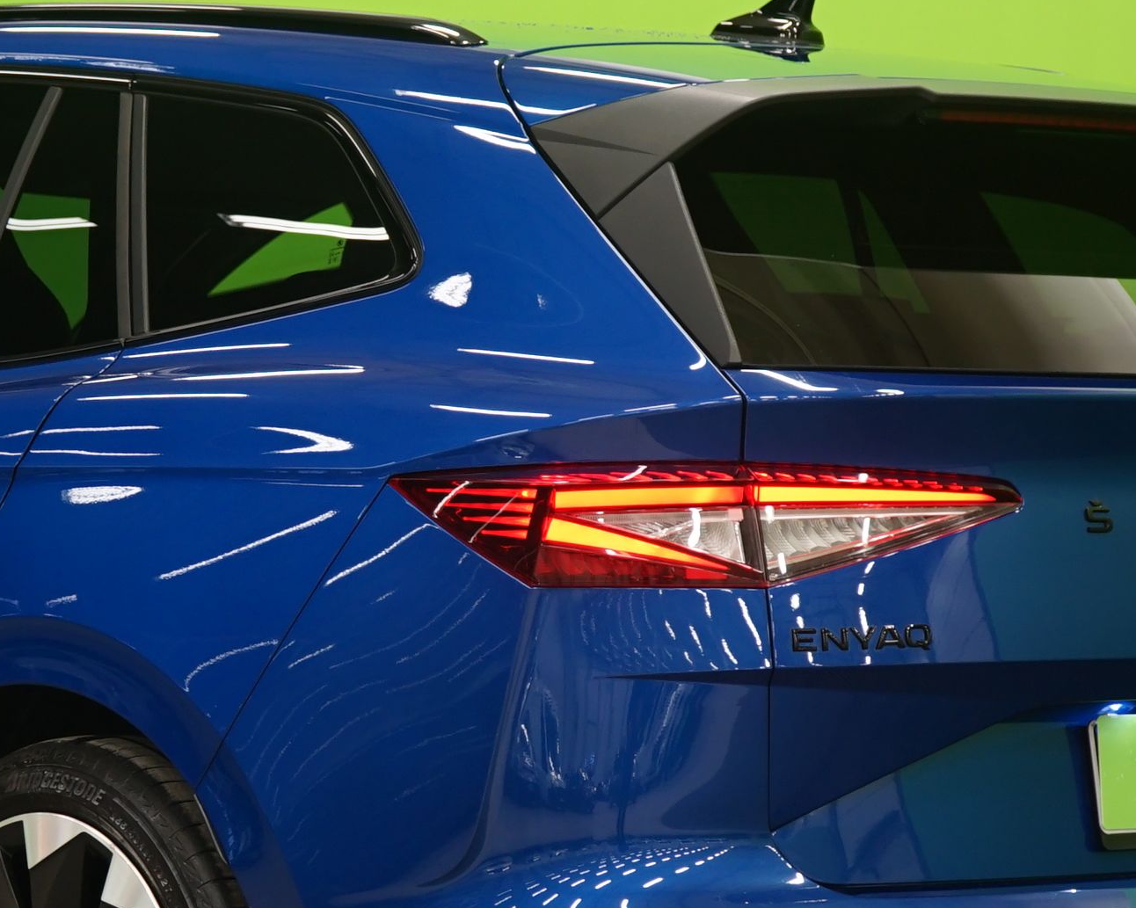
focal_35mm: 143
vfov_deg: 10.8
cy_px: 540
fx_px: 4807
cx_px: 260
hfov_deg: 13.4
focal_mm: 50
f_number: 5
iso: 400
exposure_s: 1/6
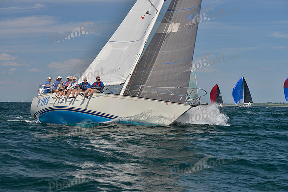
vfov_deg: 19.5
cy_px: 96
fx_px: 560
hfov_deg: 28.8
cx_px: 144
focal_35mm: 70
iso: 400
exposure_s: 1/800
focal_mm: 70
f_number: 8
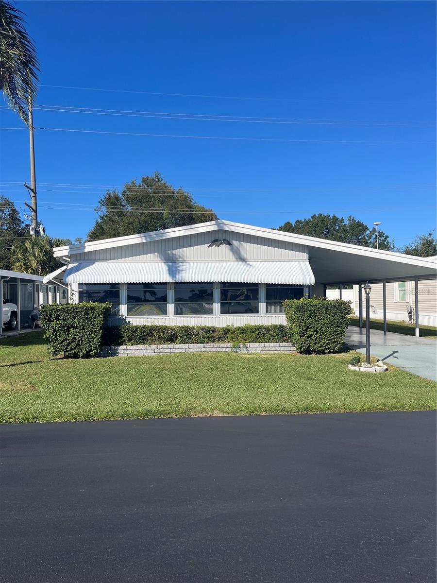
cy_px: 292
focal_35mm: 26
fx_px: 438
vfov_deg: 67.3
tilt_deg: +2.6
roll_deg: +1.1
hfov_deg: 53.1
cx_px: 218
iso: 50
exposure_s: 1/4310
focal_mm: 5.1
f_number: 1.6
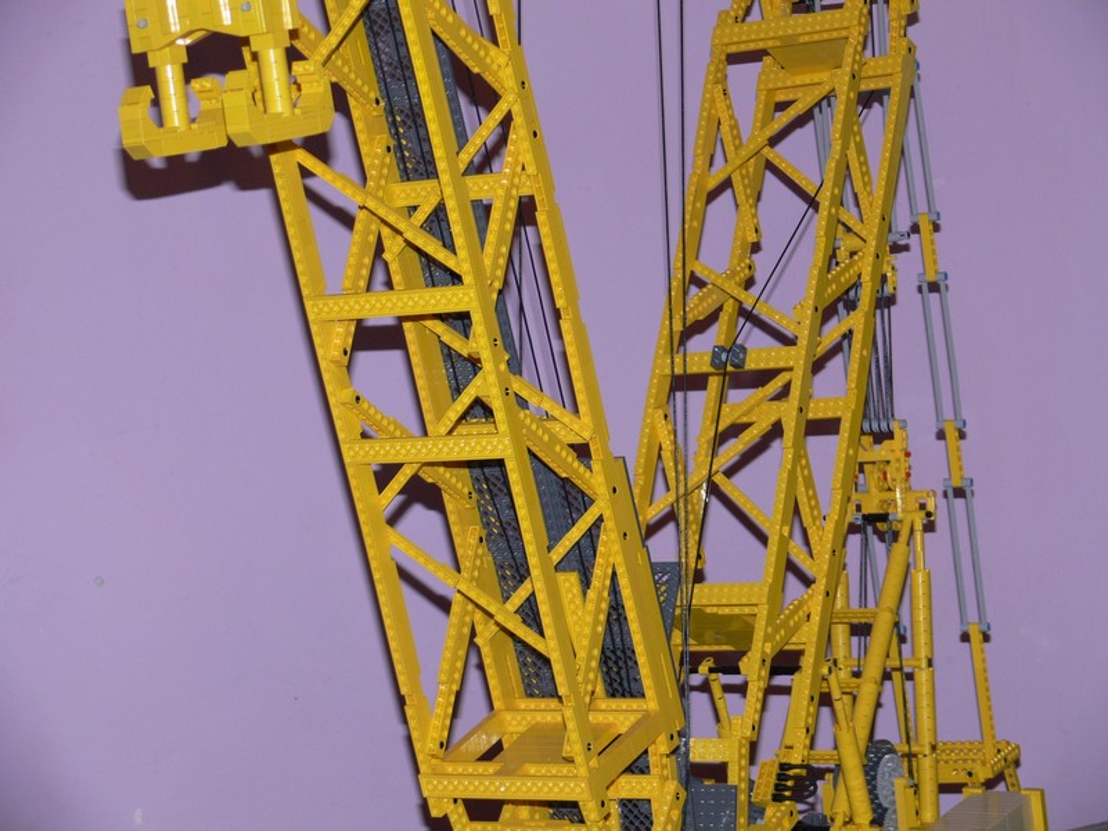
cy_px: 416
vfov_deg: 14.9
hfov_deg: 19.8
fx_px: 3169
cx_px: 554
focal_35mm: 99
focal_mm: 21
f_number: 3.2
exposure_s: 1/30
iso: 100
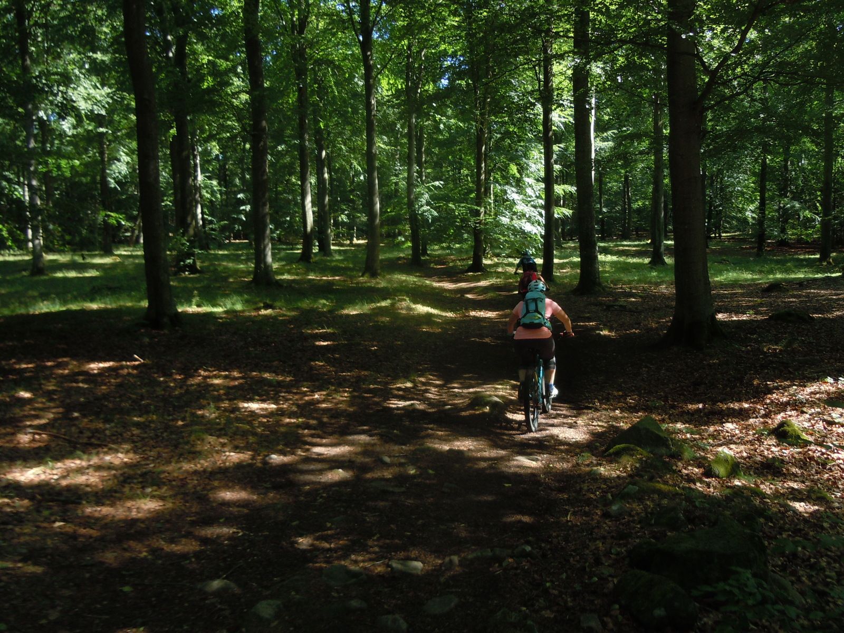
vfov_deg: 46.8
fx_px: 731
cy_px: 316
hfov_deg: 60.0
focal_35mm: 30
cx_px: 422
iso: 160
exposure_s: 1/125
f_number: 3.5
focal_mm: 5.4
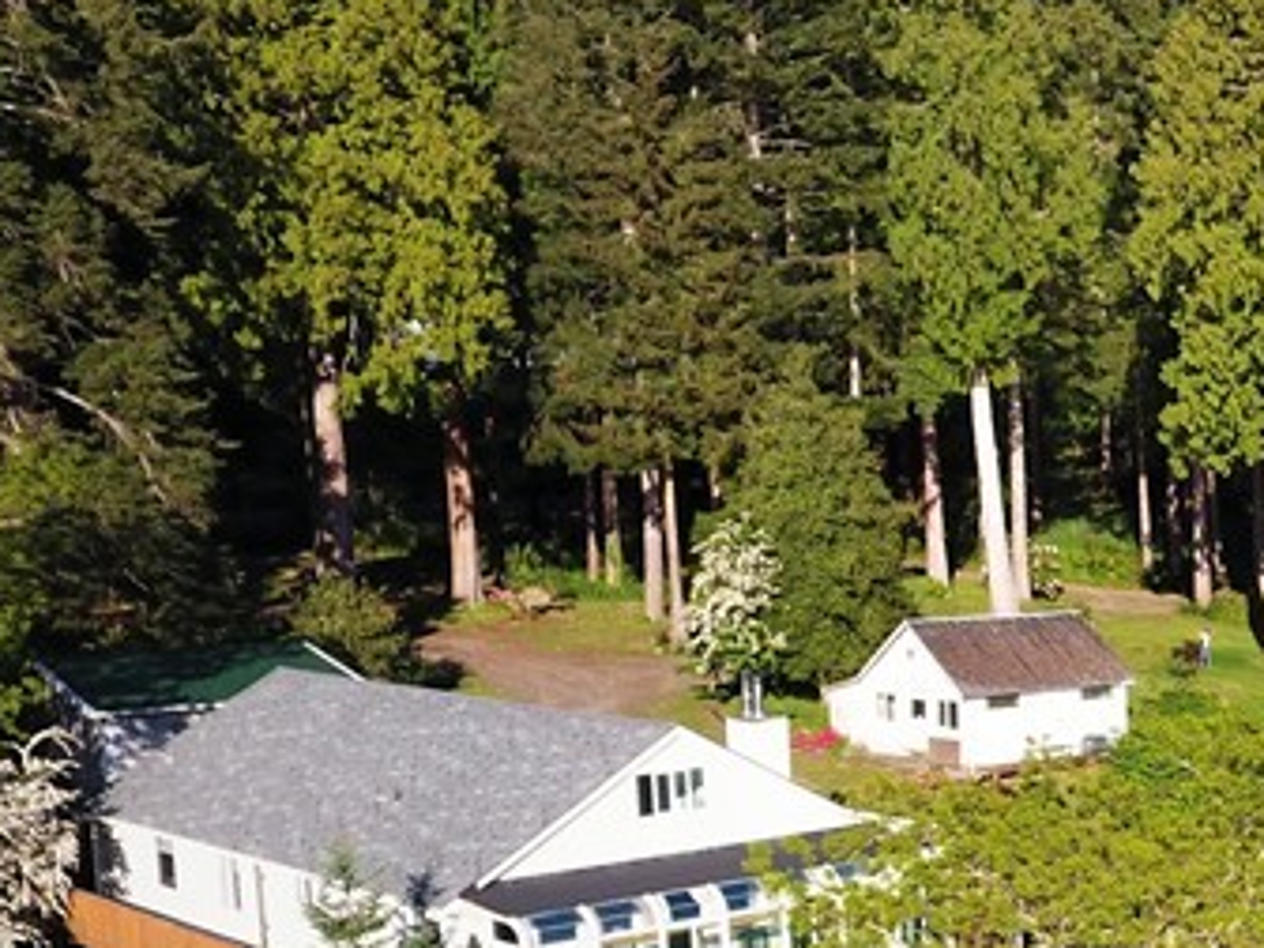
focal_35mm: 61
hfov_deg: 28.7
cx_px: 1399
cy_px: 711
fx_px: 2227
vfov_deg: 23.8
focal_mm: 3.61
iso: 100
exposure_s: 1/472
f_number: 2.8
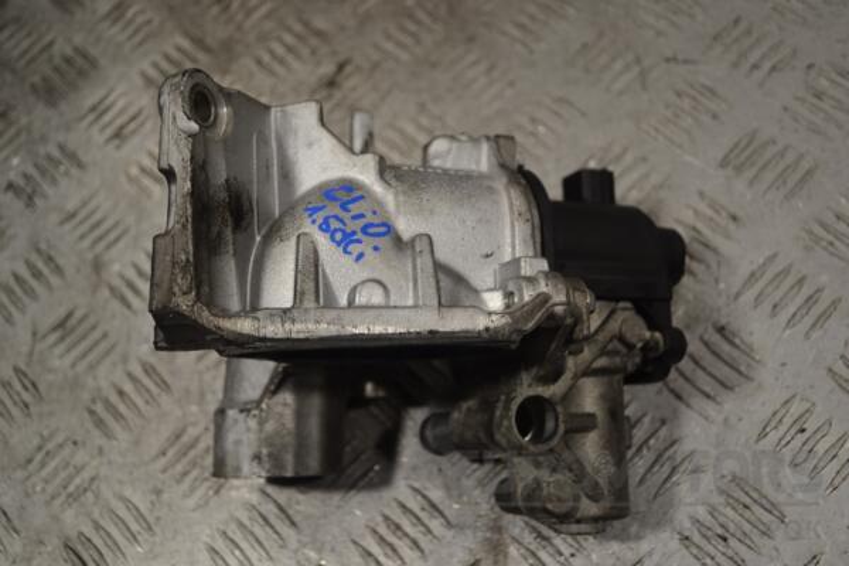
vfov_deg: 30.8
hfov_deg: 45.0
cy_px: 283
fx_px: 1026
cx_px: 424
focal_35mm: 44
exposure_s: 1/80
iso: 100
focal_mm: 29
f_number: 4.5
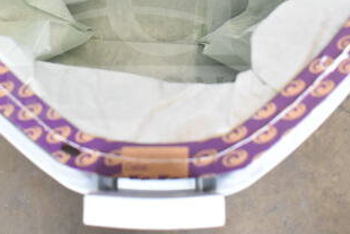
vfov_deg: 20.6
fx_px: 632
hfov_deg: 30.8
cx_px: 133
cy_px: 30
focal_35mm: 65
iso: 1600
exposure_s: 1/100
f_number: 5
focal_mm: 22
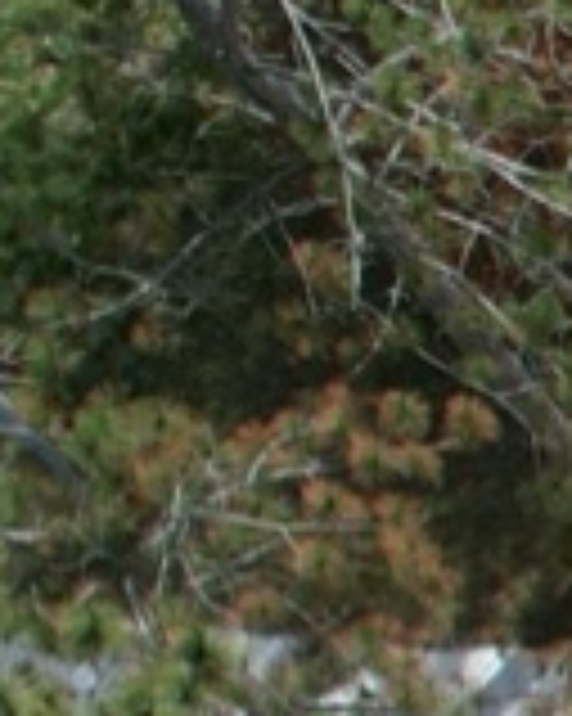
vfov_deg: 8.9
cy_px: 1297
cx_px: 2946
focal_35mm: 208
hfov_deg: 5.5
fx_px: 4406
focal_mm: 8.38
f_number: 2.8
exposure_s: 1/1250
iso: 100
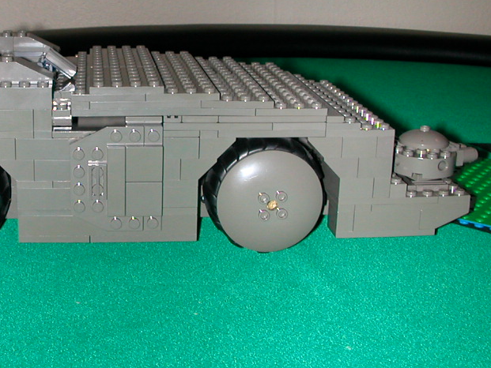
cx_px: 133
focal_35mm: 61
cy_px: 160
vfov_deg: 24.0
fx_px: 865
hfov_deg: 31.2
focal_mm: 5.6
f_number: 4.5
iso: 100
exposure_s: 1/59.9
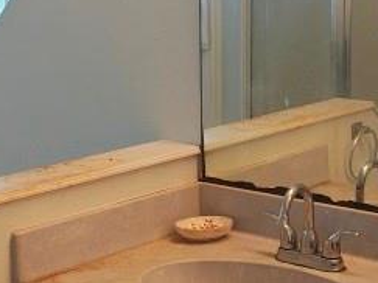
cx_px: 179
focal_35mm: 101
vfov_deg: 14.6
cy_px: 65
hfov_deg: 19.5
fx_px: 1102
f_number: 1.8
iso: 1344
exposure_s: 1/60
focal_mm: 5.41
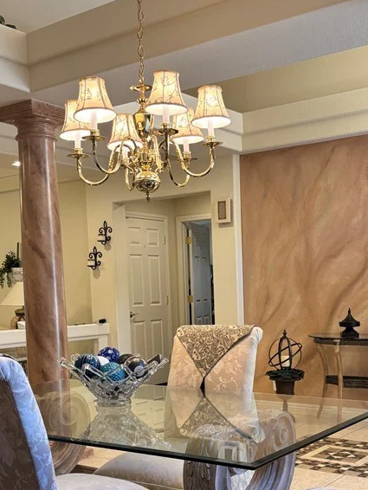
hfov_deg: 30.9
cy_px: 351
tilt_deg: -4.6
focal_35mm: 47
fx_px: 666
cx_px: 210
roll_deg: +1.4
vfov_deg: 39.6
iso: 125
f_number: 1.6
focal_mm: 5.96
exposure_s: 1/60
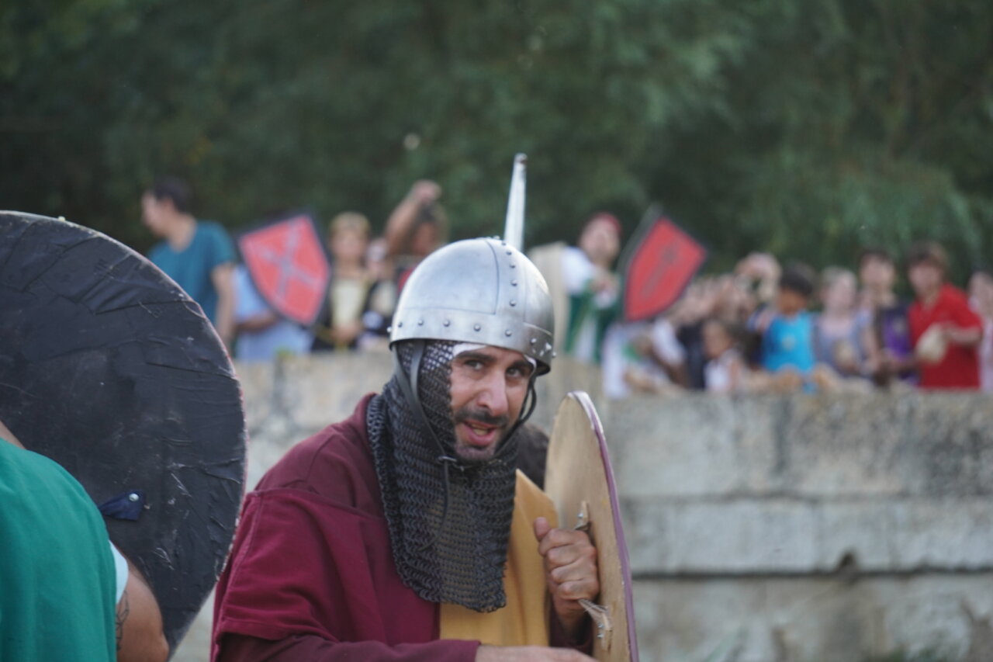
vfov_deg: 7.6
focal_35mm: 180
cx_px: 496
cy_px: 331
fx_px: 4964
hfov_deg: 11.4
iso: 500
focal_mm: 120
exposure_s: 1/200
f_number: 5.6
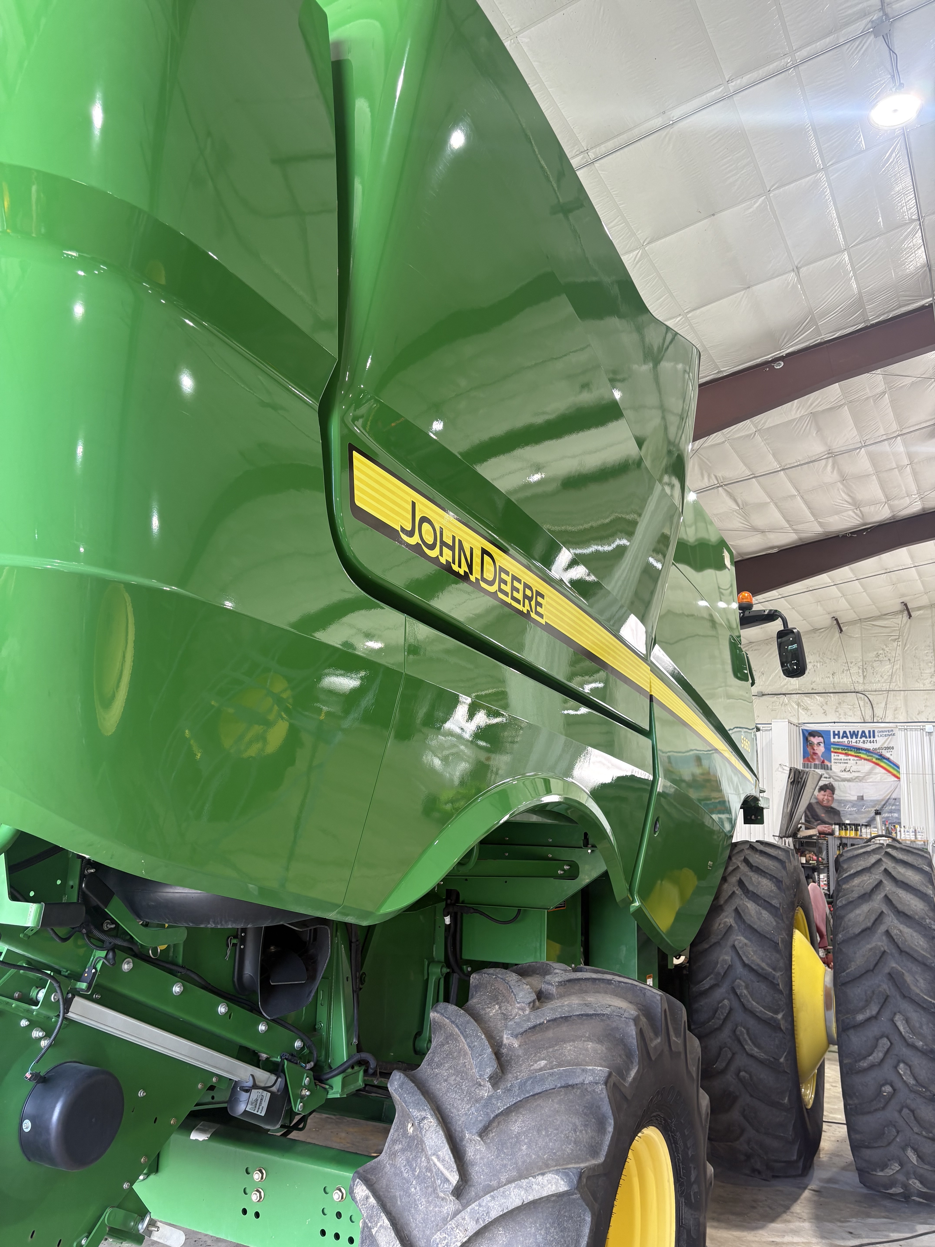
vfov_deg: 67.3
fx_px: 936
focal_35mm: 26
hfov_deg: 53.1
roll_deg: -2.7
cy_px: 624
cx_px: 468
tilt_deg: +11.9
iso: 64
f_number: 1.6
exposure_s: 1/60
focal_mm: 5.96
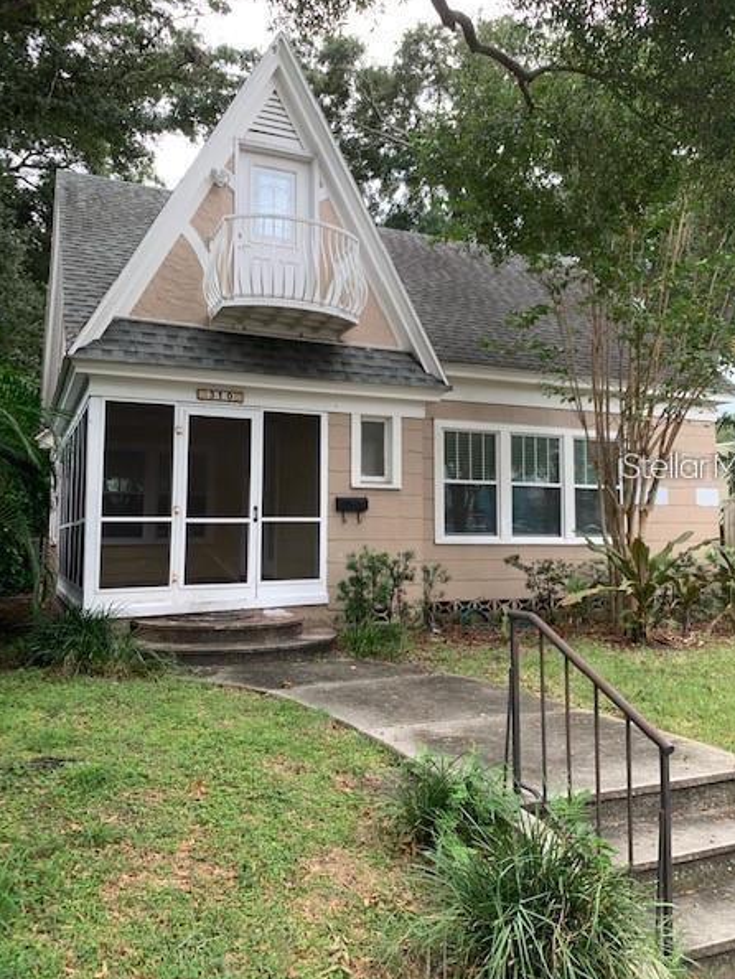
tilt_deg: +6.9
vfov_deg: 63.4
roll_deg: +1.0
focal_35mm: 28
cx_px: 382
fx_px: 792
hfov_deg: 49.8
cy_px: 465
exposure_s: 1/121
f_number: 1.8
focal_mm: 4.25
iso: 32
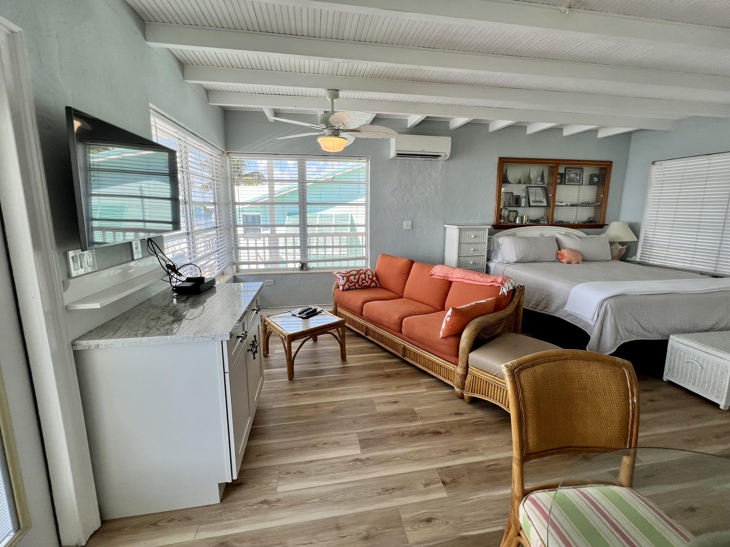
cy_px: 274
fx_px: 274
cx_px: 365
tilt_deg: -11.5
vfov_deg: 89.9
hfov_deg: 106.2
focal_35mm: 13
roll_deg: -0.3
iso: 32
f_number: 1.8
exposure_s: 1/201
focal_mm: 1.57
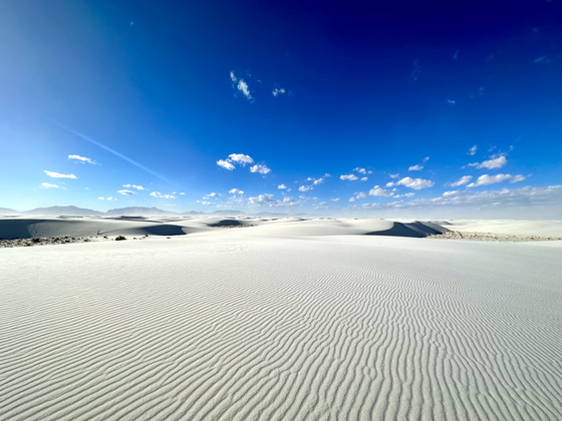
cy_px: 210
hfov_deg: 102.1
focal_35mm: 14
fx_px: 227
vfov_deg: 85.7
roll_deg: -1.2
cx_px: 281
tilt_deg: +0.1
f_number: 2.2
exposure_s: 1/6897
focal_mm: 2.22
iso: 50
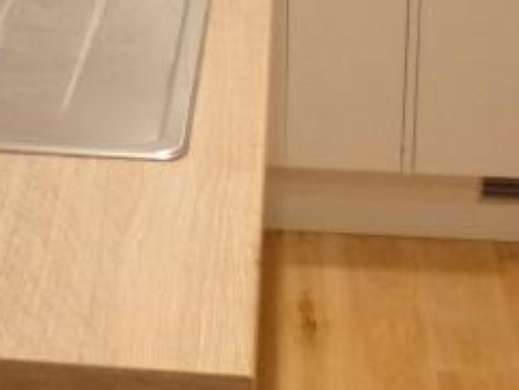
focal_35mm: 102
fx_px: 1530
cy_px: -241
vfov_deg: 13.5
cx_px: 75
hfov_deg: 19.0
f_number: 2.5
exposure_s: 1/60
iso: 320
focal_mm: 4.3
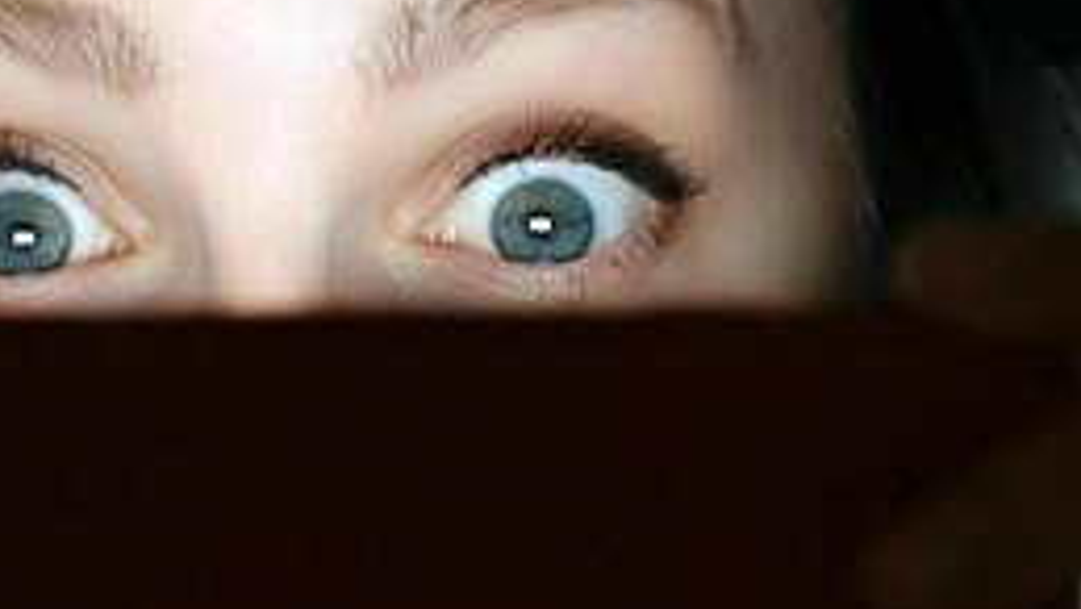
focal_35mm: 184
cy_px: 250
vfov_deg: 6.6
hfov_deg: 11.7
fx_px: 5277
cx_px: 263
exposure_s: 1/40
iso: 800
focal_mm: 48
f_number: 2.8
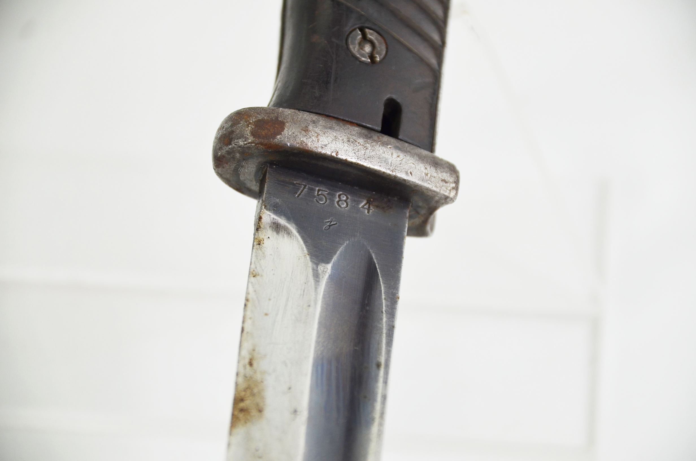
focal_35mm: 202
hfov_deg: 10.2
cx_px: 348
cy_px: 230
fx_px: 3907
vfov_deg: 6.8
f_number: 5.6
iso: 400
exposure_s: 1/250
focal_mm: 135
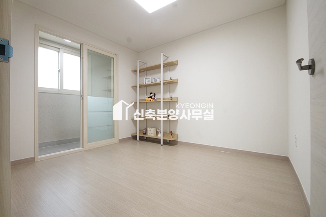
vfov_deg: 77.2
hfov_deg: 100.4
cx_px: 163
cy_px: 108
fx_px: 136
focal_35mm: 15
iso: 800
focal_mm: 10
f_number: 9
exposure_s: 1/25
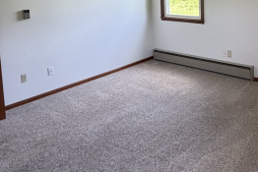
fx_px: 265
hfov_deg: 50.7
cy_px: 4
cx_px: 178
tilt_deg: -4.9
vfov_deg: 33.3
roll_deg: +2.3
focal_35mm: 37
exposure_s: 1/121
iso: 320
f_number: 2.2
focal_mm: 2.22
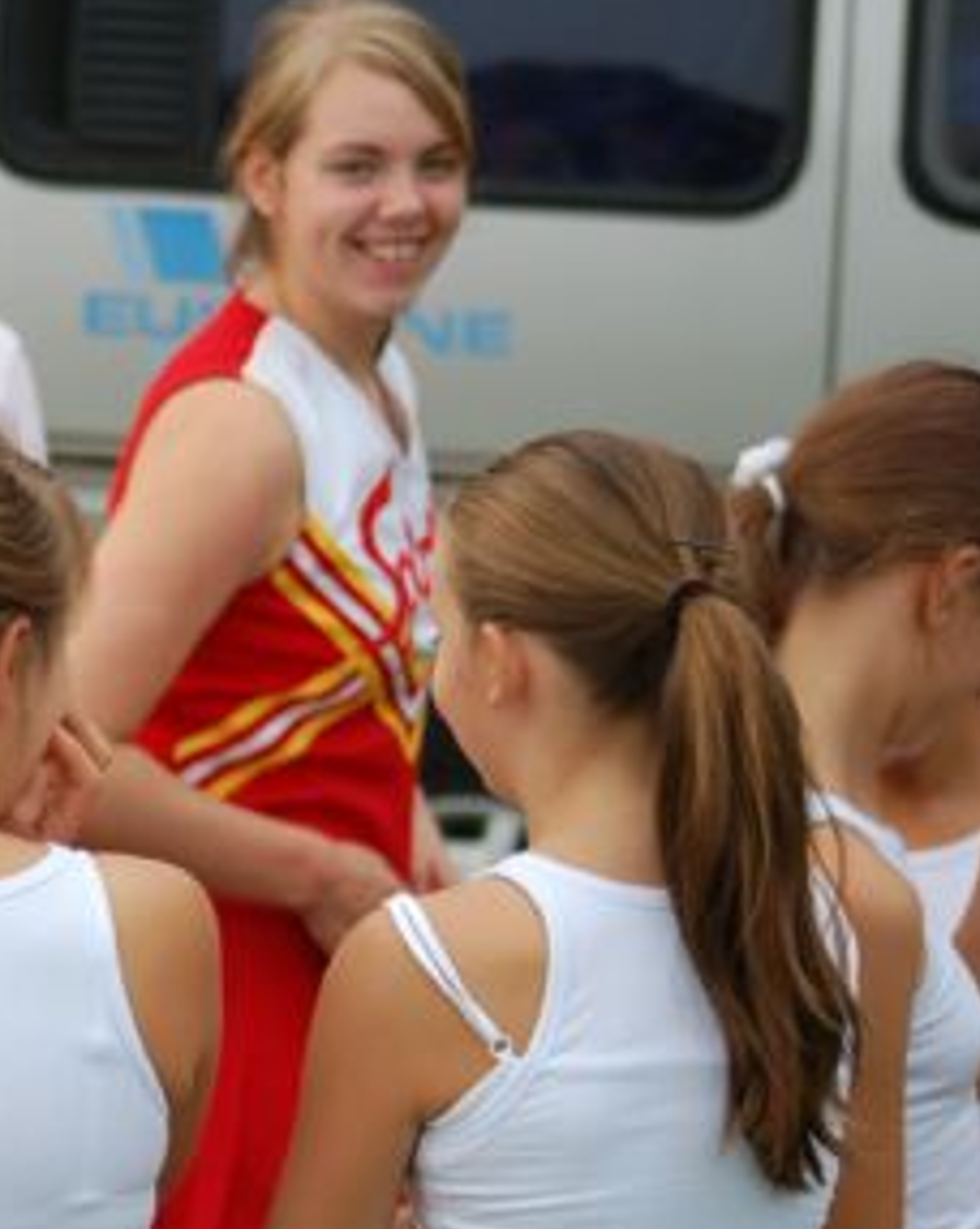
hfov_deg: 9.8
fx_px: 5668
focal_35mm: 156
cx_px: 58
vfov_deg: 12.4
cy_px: 632
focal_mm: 70
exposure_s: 1/800
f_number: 4
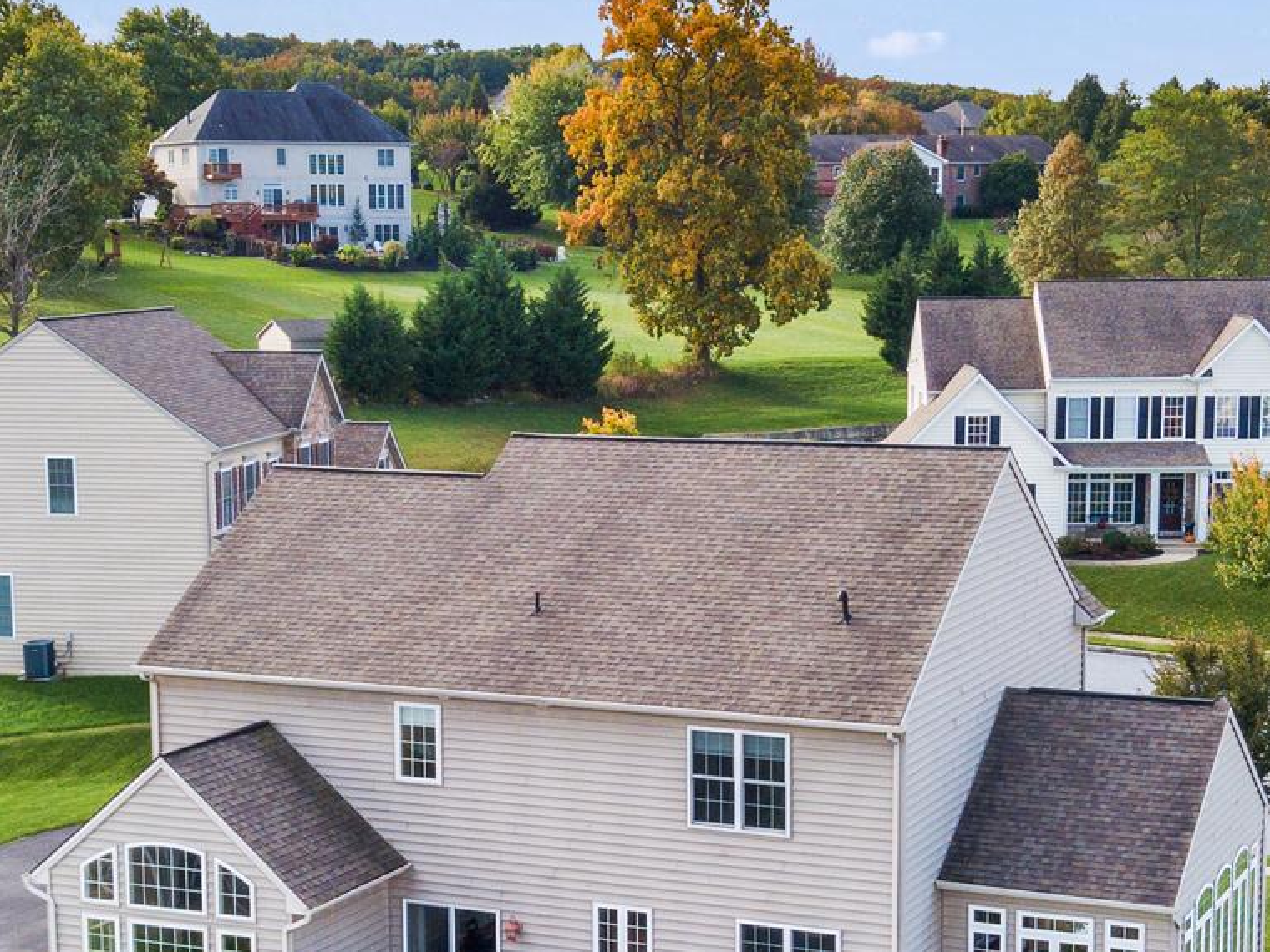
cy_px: 628
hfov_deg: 27.8
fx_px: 2568
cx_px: 611
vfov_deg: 20.9
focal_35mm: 70
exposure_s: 1/460
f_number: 2.2
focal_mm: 4.7
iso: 100
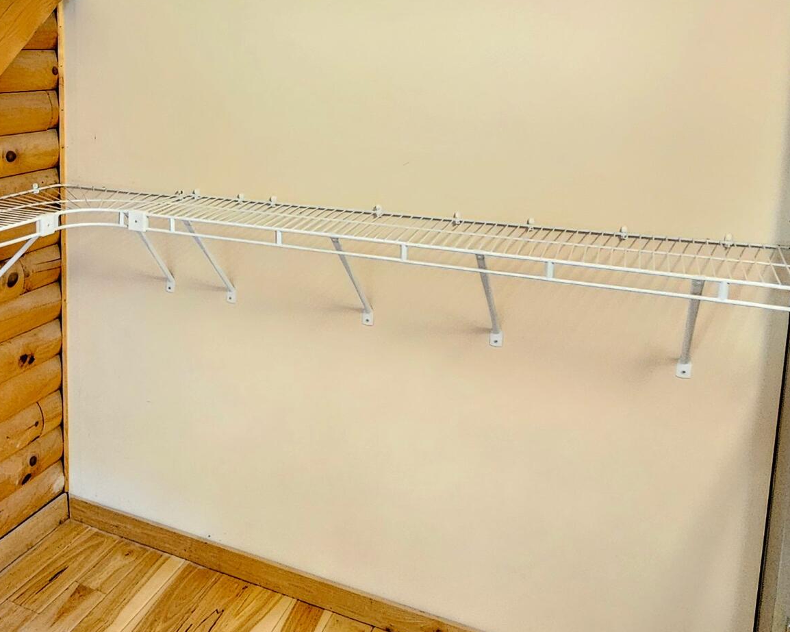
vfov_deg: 43.1
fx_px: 772
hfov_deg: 49.8
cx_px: 121
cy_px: 159
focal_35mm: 33
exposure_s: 1/24
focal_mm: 2.2
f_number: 2.2
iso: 1000
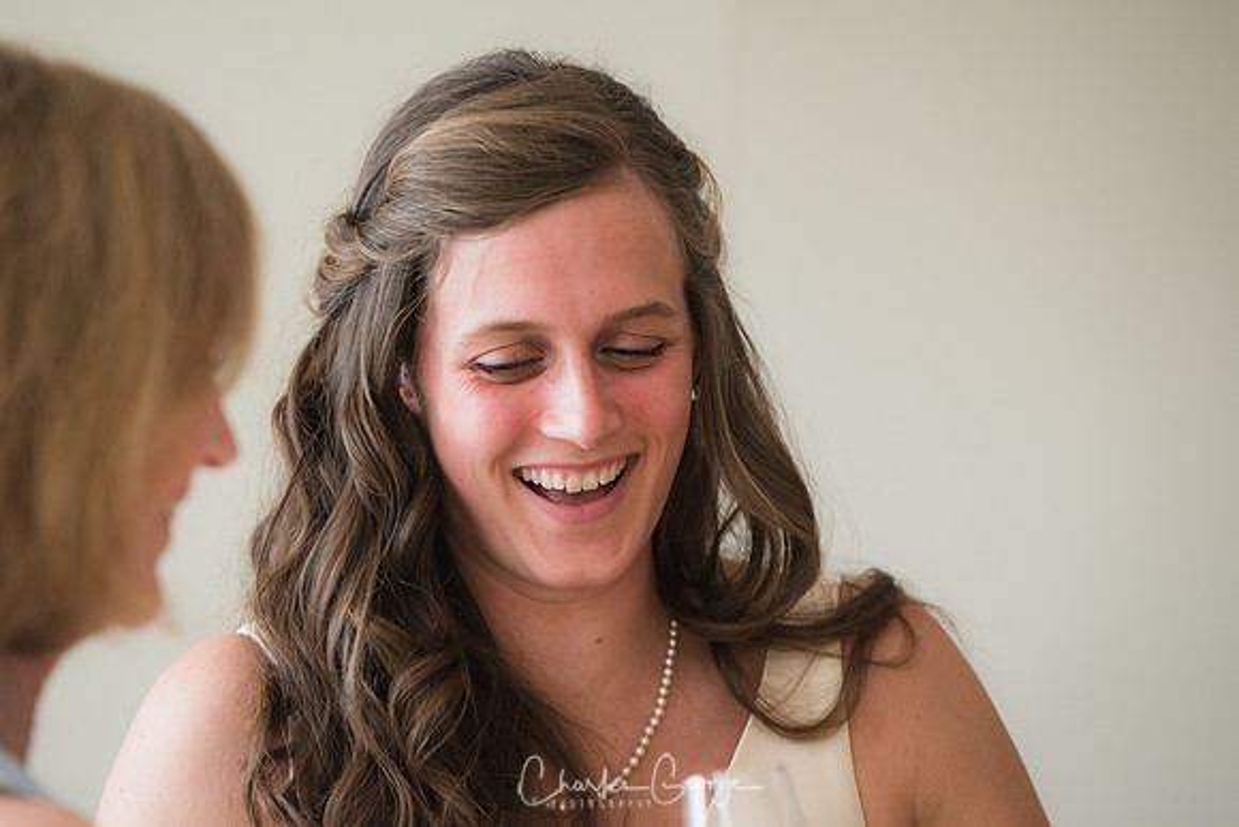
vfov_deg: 5.6
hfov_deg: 8.3
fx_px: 8520
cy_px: 414
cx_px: 620
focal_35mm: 248
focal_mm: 165
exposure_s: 1/800
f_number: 3.2
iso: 640
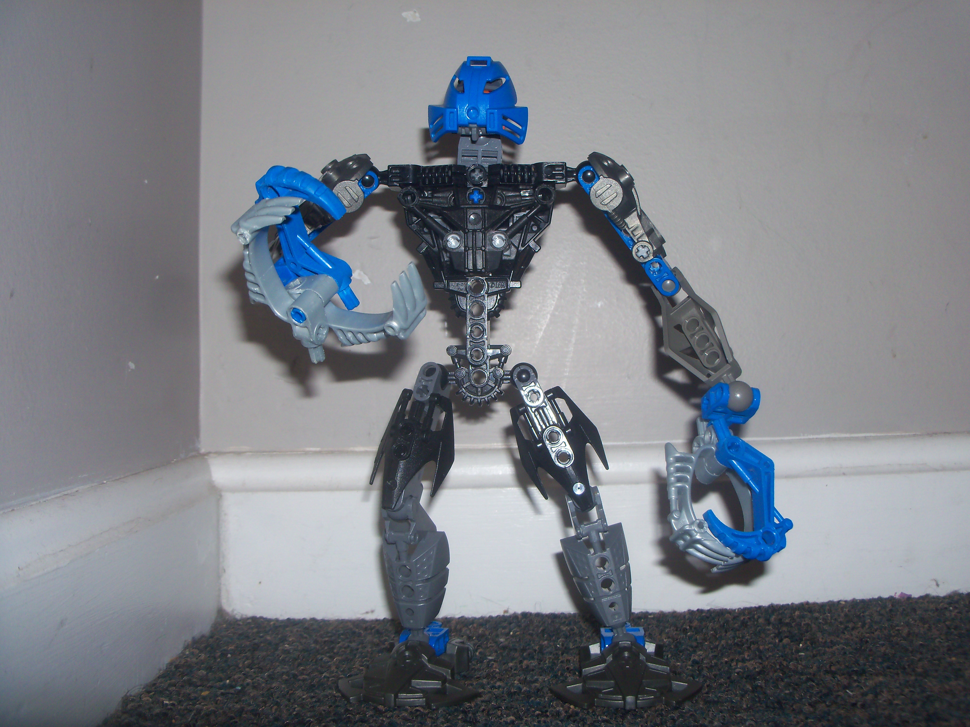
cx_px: 485
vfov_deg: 40.7
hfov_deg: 52.6
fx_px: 981
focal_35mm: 35
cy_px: 364
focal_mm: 6.3
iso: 64
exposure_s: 1/30
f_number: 3
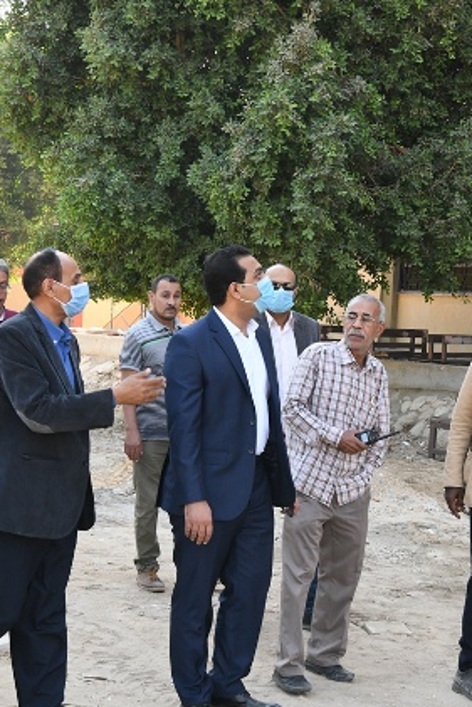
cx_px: 274
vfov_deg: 27.7
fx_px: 1434
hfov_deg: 18.7
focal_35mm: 73
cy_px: 355
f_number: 16
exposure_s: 1/250
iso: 3200
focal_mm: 48
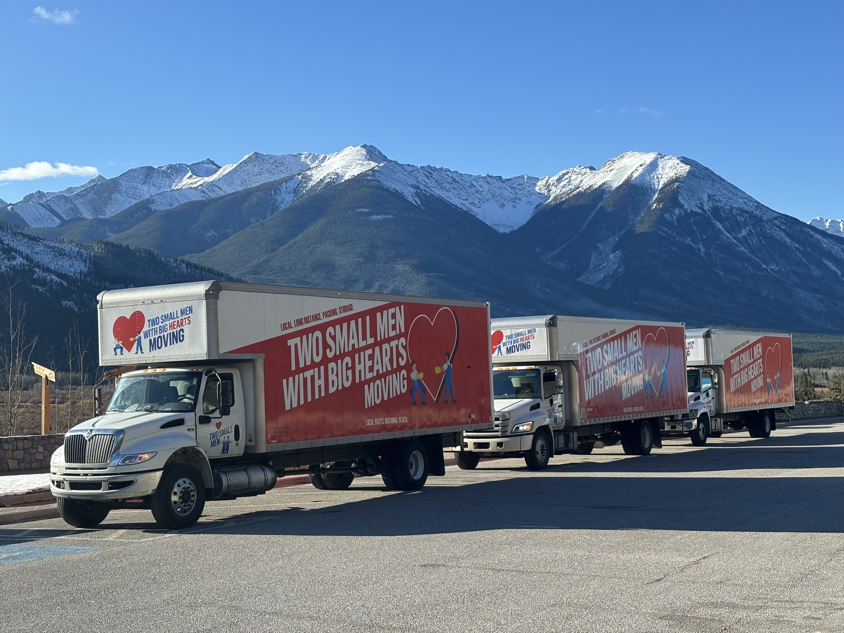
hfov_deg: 36.8
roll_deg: +0.4
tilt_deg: +2.6
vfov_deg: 28.0
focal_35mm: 52
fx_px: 1268
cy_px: 316
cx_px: 422
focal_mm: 5.96
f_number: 1.6
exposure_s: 1/1667
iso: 40
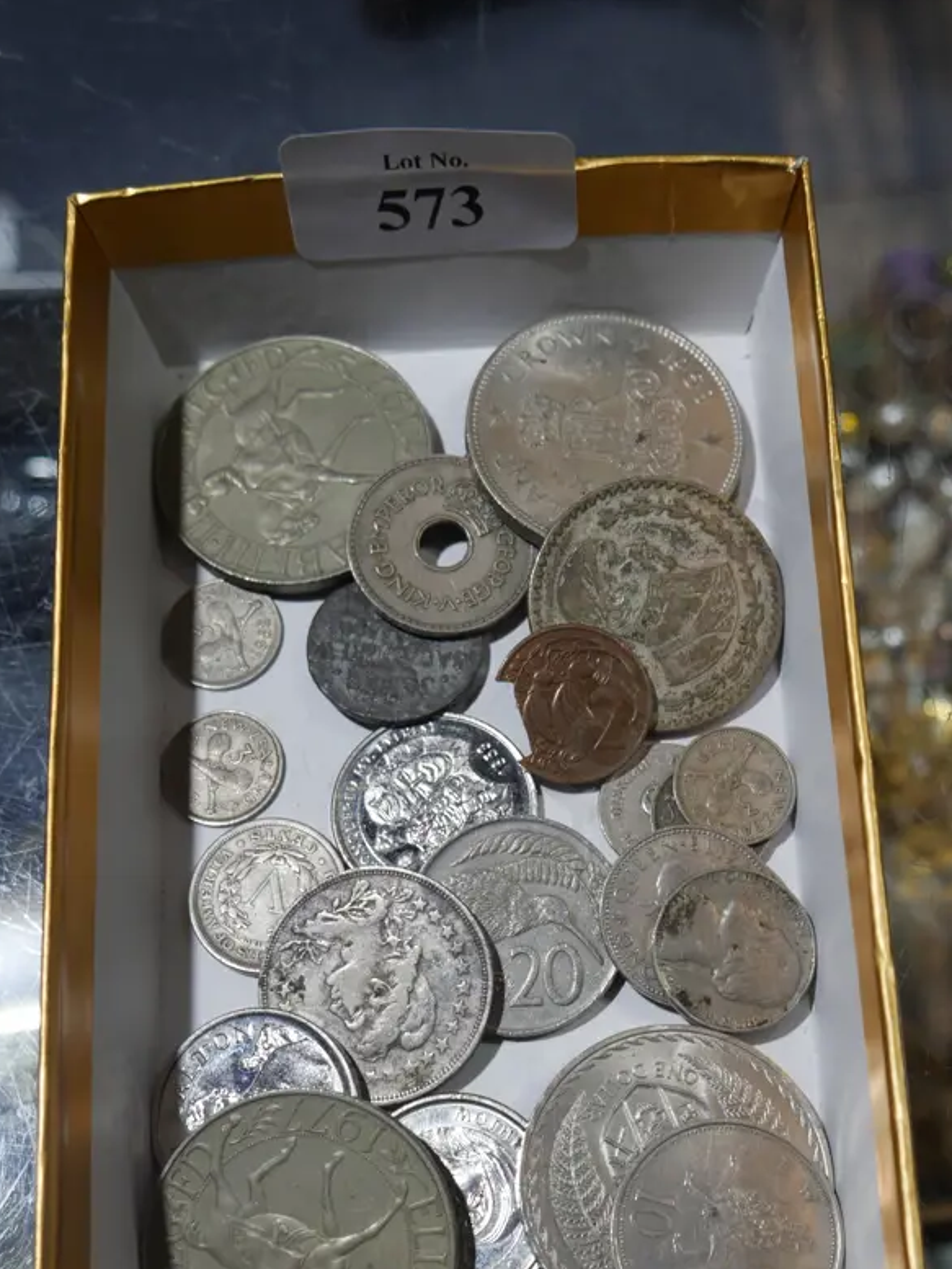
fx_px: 2126
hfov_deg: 25.2
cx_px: 560
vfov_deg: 33.0
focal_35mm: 58
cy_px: 802
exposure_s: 1/100
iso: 200
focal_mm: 22
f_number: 4.7
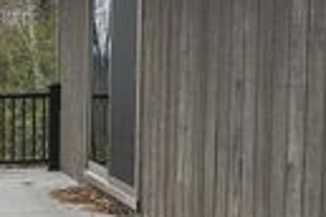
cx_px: 35
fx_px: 951
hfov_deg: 19.1
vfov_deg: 13.0
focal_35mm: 105
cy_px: 107
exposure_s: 1/200
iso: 100
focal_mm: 18
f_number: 6.3
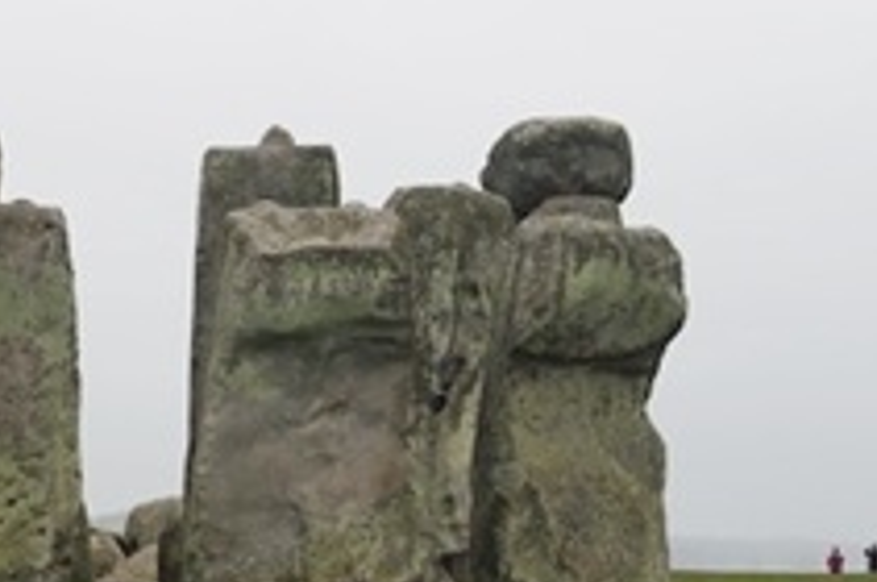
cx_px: -287
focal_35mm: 185
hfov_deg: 10.9
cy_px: 526
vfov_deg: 7.4
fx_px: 4500
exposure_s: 1/320
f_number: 7.1
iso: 200
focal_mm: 40
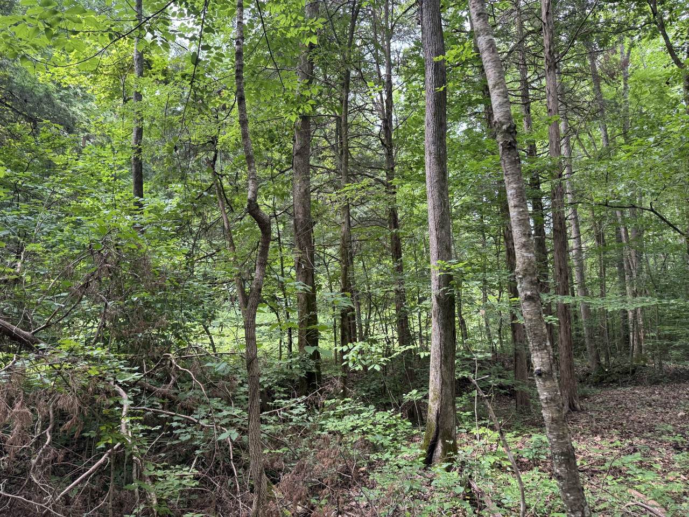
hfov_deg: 71.6
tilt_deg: +3.6
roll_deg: -0.2
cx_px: 344
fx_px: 478
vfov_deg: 56.8
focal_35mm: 24
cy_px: 258
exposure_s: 1/121
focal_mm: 6.76
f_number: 1.78
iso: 100
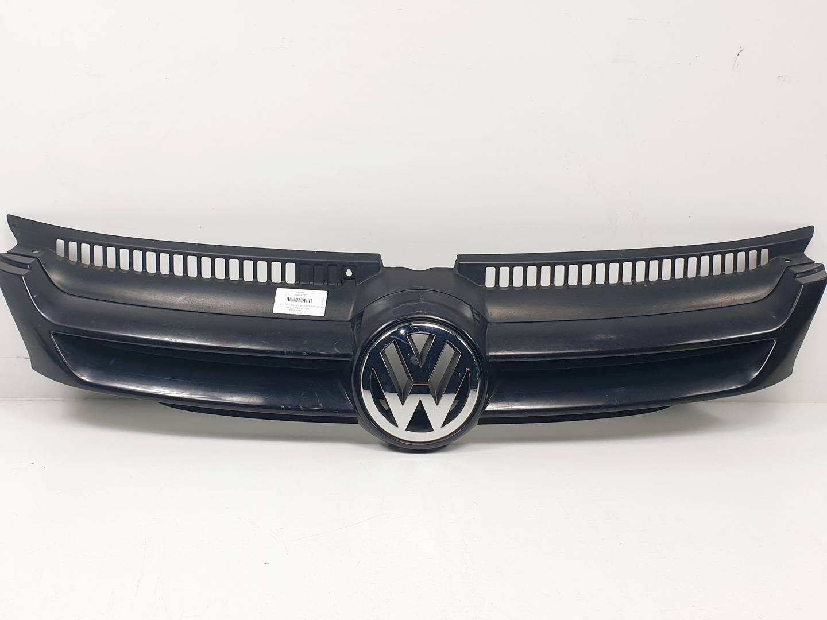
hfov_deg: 67.3
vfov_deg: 53.1
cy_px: 310
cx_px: 414
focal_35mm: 26
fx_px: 621
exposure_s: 1/244
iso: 50
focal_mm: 4.3
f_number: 2.4
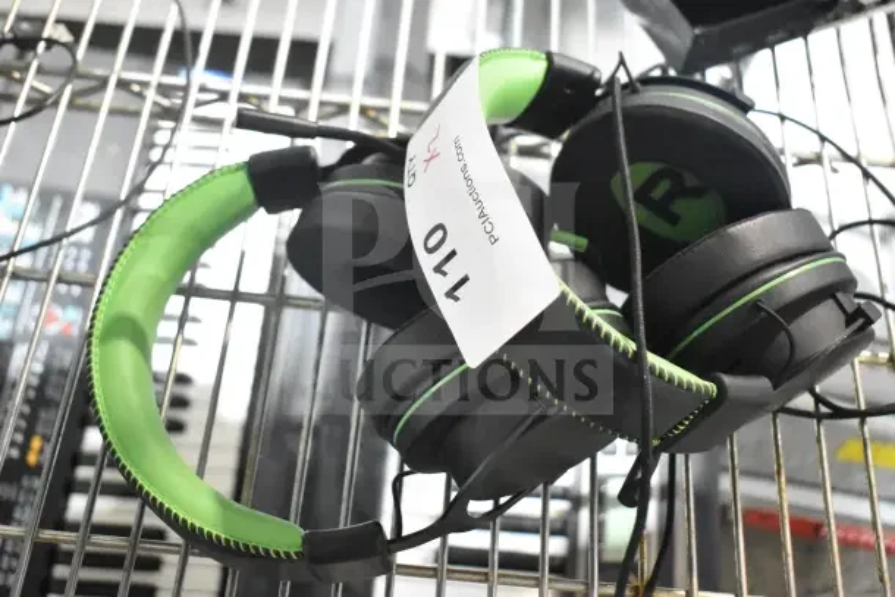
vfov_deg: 29.0
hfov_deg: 42.3
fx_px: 1156
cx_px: 448
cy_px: 298
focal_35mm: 46
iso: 6400
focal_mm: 31
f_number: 4.2
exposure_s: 1/60
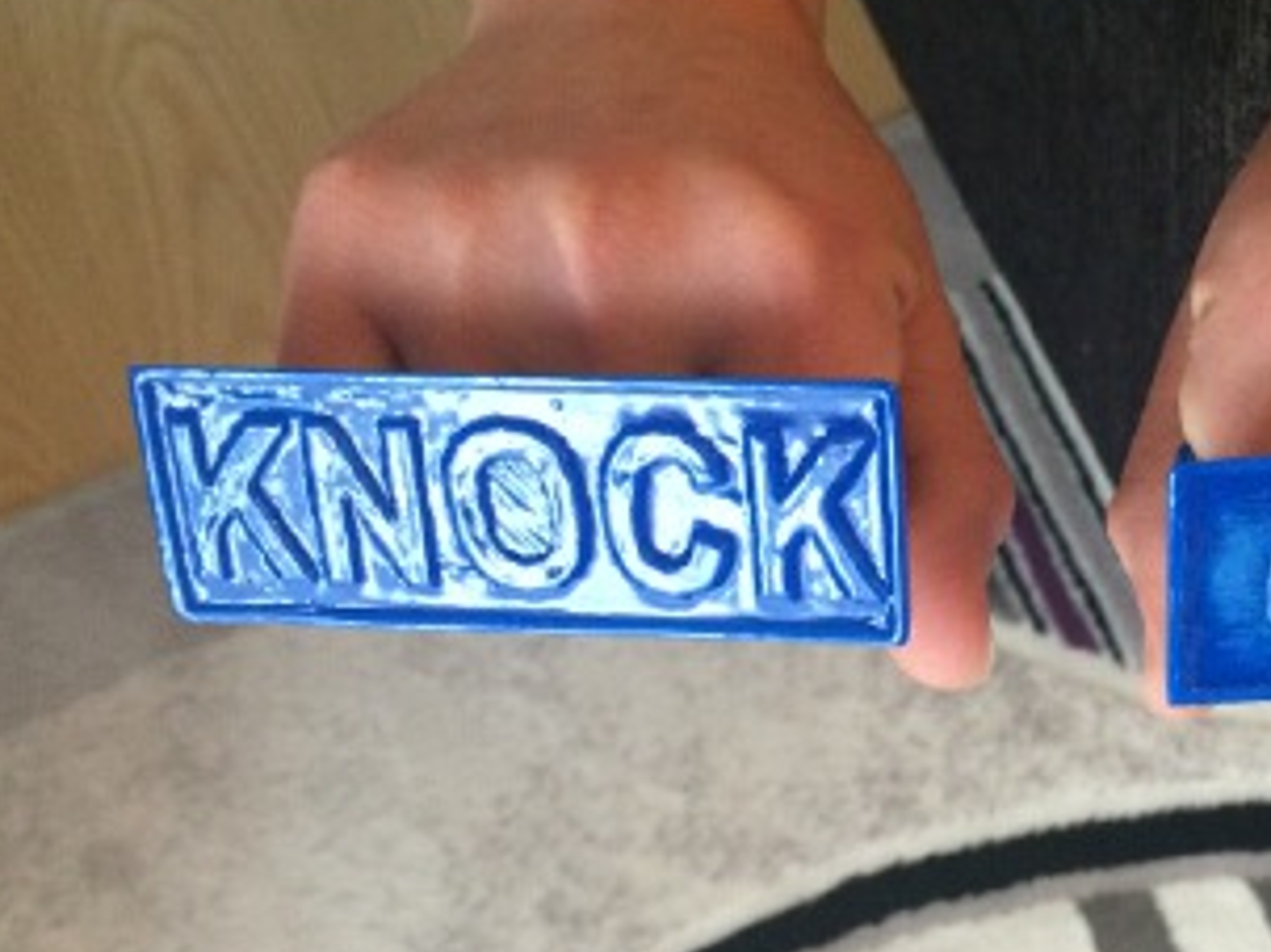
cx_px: 996
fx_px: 1872
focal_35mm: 51
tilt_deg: -71.5
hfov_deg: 36.4
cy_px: 507
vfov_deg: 28.5
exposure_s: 1/15
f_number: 2.2
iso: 320
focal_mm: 4.15
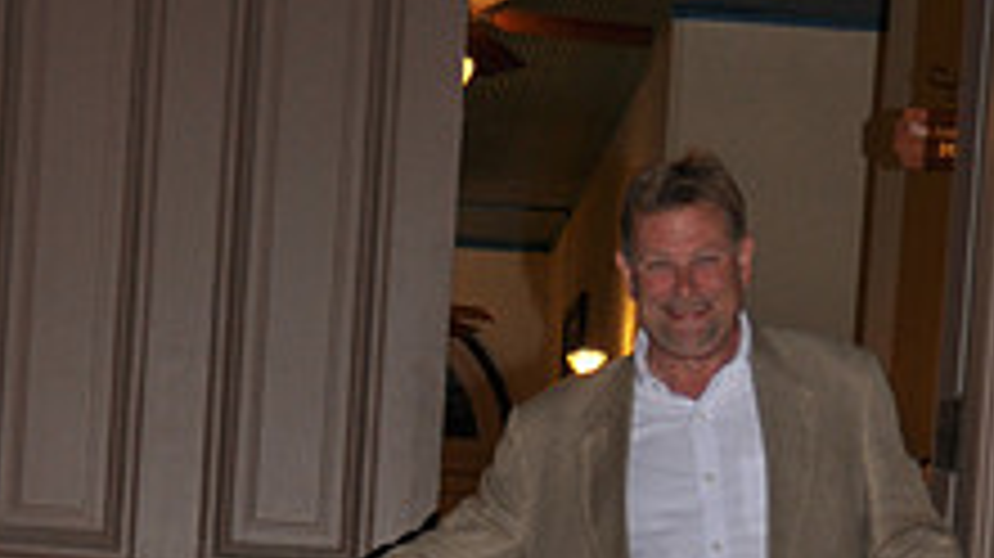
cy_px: 940
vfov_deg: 8.9
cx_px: 546
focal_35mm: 132
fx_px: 3477
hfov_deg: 16.3
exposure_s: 1/60
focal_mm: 32
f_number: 4.5
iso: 250
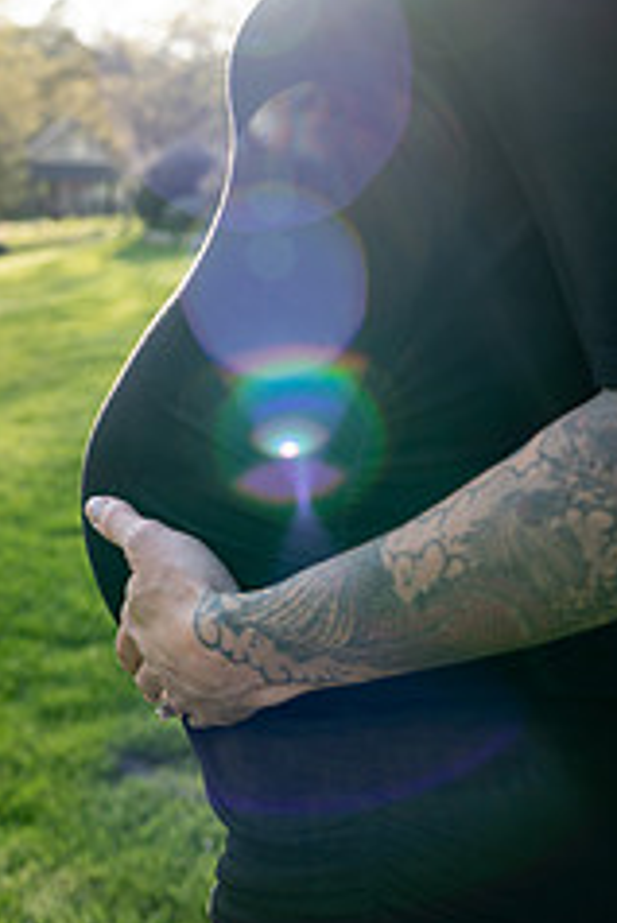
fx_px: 1309
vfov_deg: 36.7
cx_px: 260
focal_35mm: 51
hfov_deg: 26.5
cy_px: 116
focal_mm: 27
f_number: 3.5
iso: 125
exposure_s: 1/250
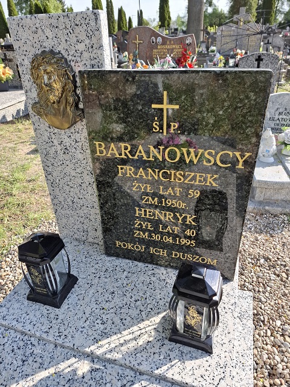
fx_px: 257
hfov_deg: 58.9
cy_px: 194
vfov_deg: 73.9
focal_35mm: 23
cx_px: 145
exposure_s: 1/513
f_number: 1.8
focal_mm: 5.54
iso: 50
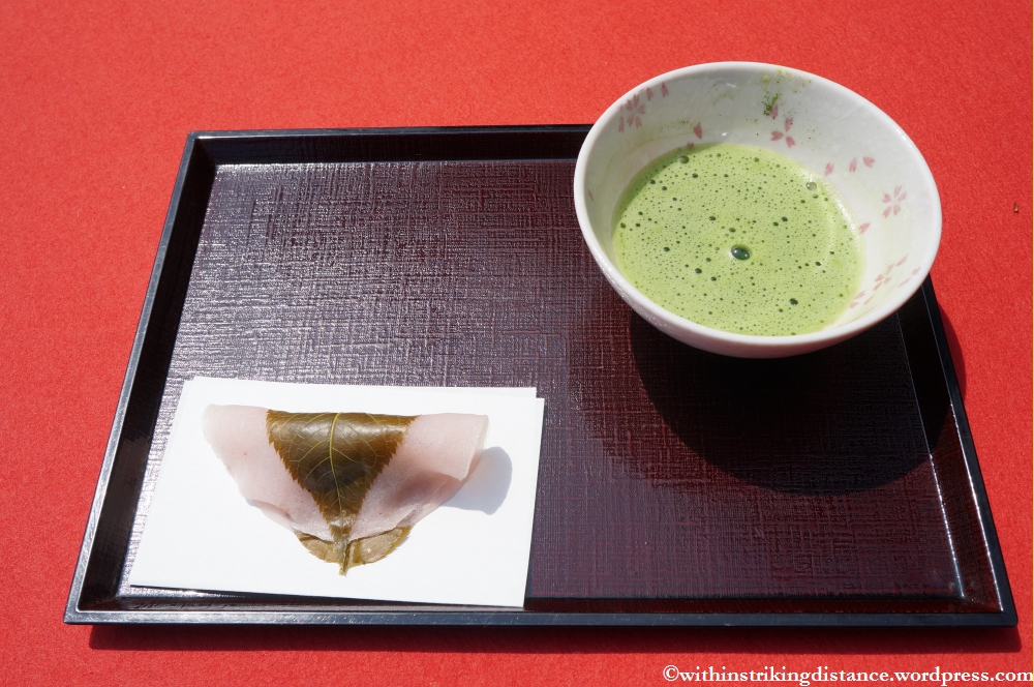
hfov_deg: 57.3
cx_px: 517
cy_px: 344
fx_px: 947
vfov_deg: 39.9
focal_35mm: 33
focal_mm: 22
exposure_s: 1/800
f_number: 8
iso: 200
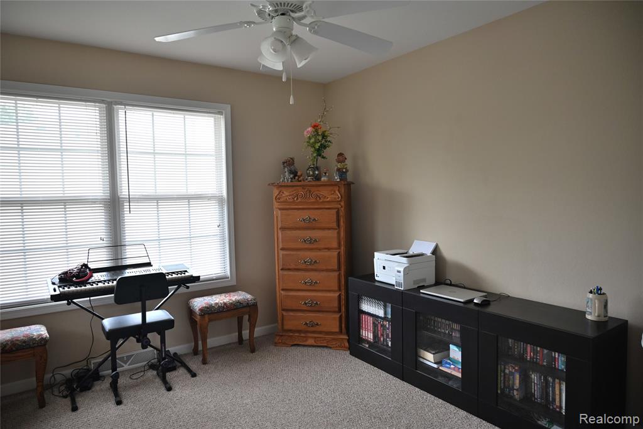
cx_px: 322
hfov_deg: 73.7
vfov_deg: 53.1
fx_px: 429
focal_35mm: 24
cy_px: 214
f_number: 4
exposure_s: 1/160
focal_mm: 24
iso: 400
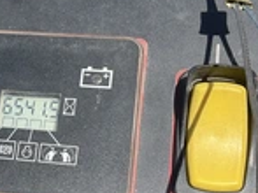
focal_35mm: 79
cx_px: 32
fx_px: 588
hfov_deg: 24.1
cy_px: 125
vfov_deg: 18.6
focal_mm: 3
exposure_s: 1/1311
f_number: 1.8
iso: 25
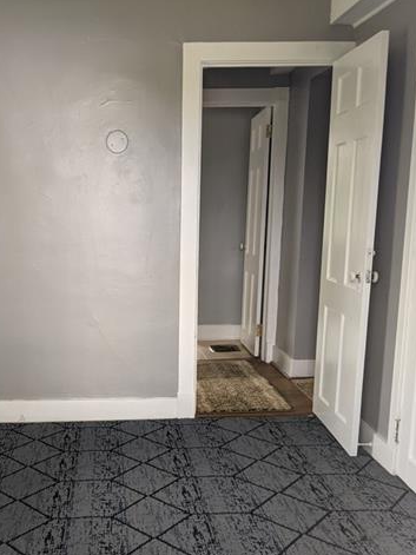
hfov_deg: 32.4
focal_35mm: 44
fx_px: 705
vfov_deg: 42.3
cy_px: 374
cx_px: 118
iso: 99
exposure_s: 1/120
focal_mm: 4.44
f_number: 1.8
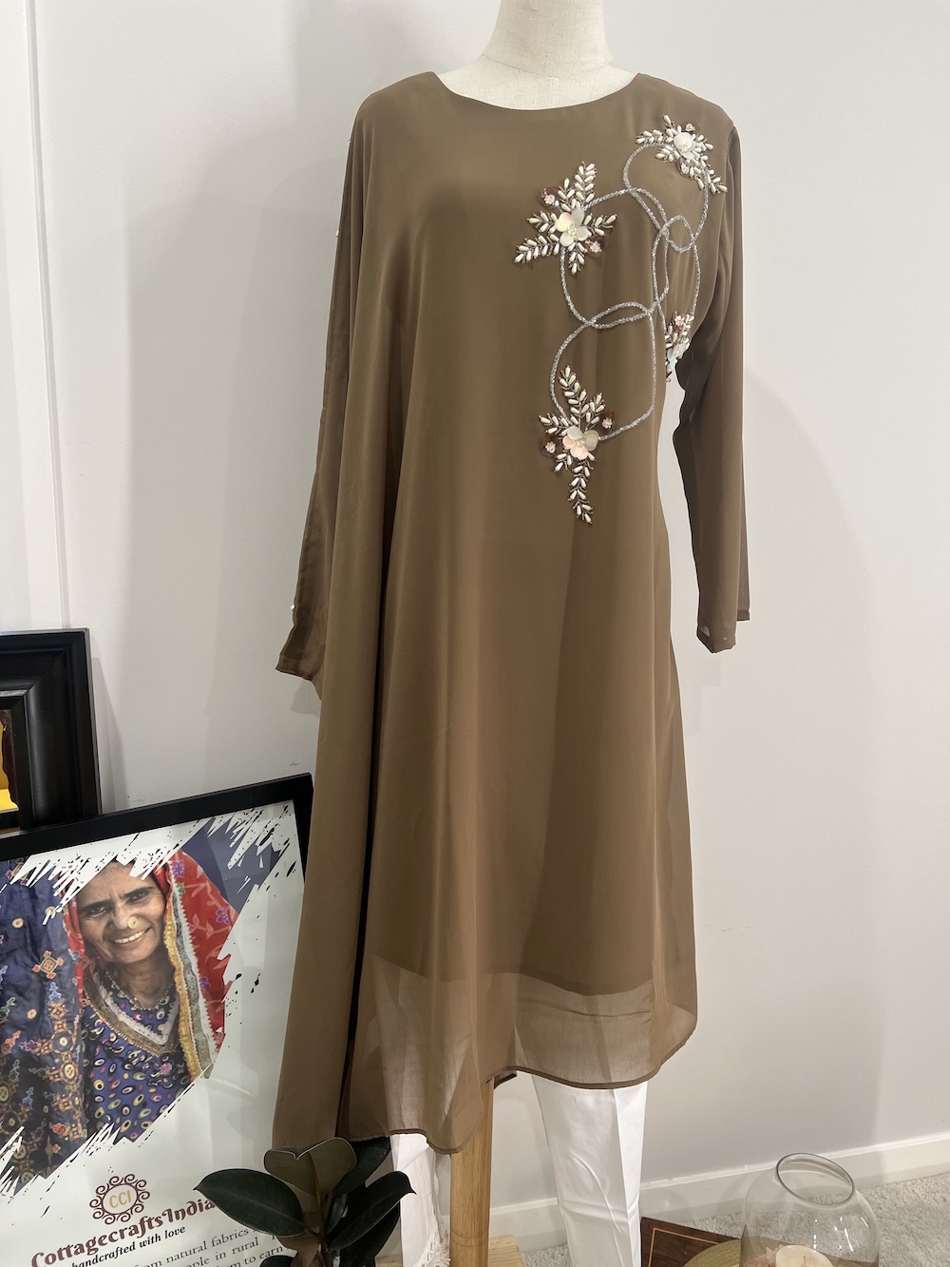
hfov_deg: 53.1
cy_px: 634
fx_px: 951
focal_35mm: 26
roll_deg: -0.6
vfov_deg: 67.3
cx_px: 475
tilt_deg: -10.8
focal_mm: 5.7
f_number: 1.5
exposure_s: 1/50
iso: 100
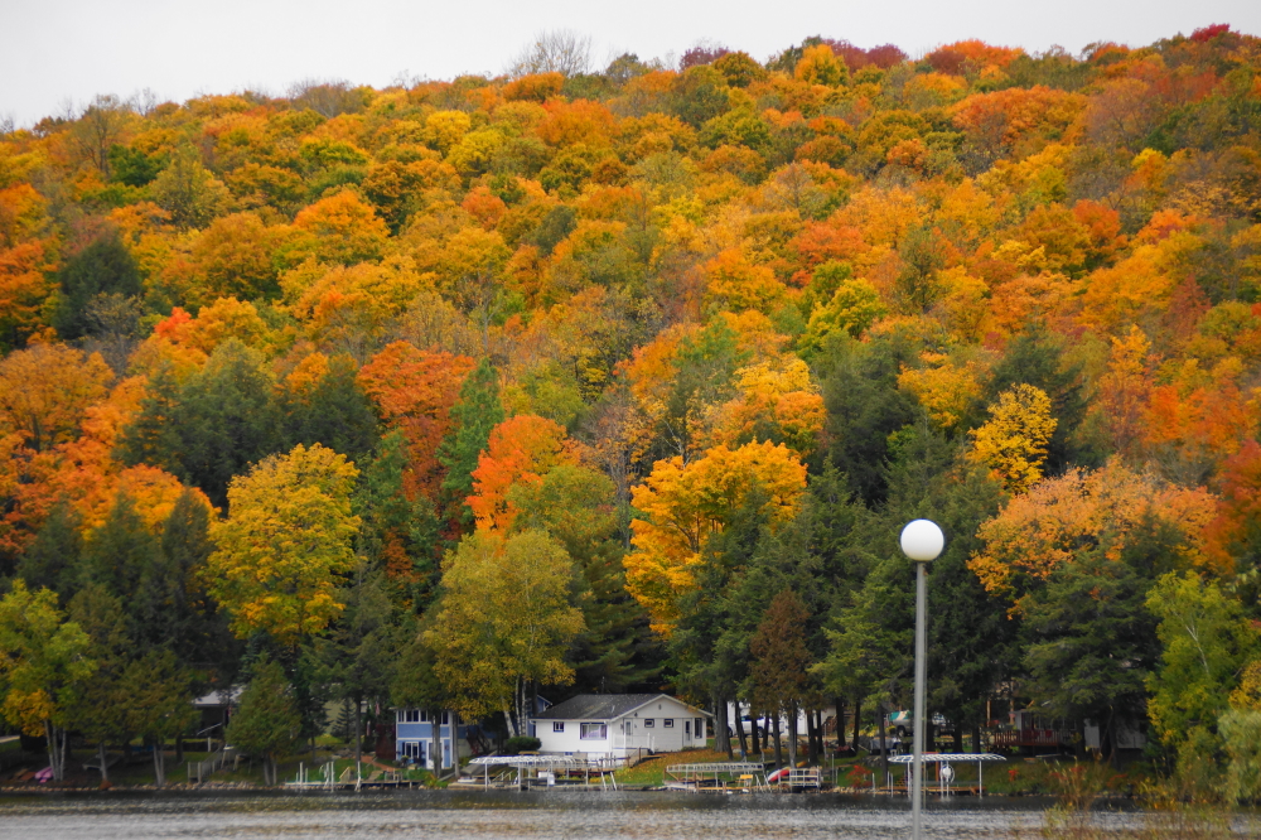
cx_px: 630
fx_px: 7353
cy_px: 420
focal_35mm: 210
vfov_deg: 6.5
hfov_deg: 9.8
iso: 400
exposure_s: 1/250
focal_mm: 140
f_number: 5.6
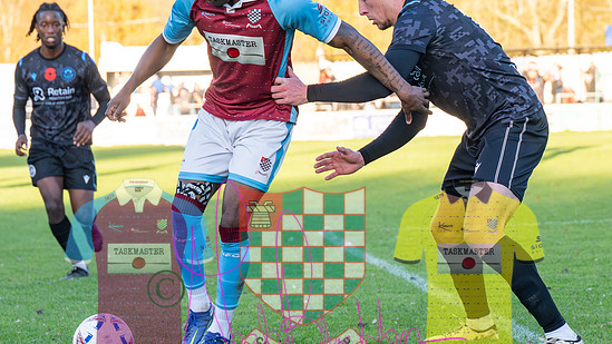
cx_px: 435
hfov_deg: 12.3
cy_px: 139
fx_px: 2840
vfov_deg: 6.9
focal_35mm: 175
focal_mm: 70
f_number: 4
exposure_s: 1/2000
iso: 800
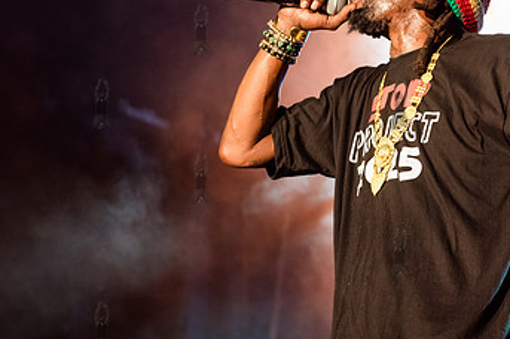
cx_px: 385
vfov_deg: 10.8
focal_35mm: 126
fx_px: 1783
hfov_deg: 16.2
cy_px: 94
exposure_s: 1/400
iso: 5000
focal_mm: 70
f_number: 4
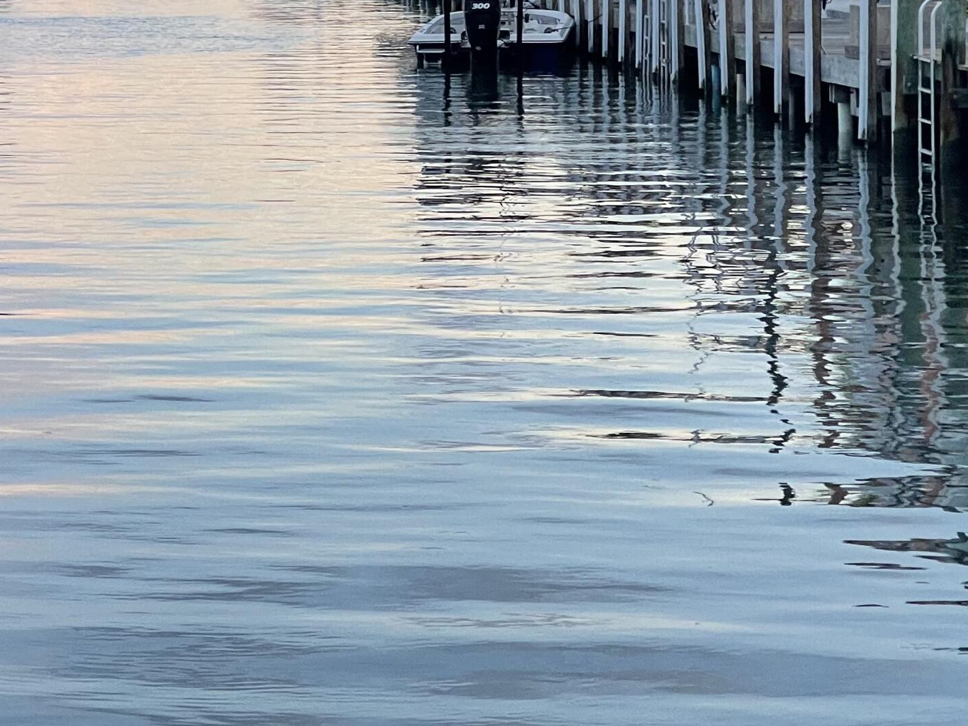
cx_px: 65
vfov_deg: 10.9
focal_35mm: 135
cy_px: -32
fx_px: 3776
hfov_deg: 14.4
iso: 64
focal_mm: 7.5
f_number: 2.2
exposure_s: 1/99
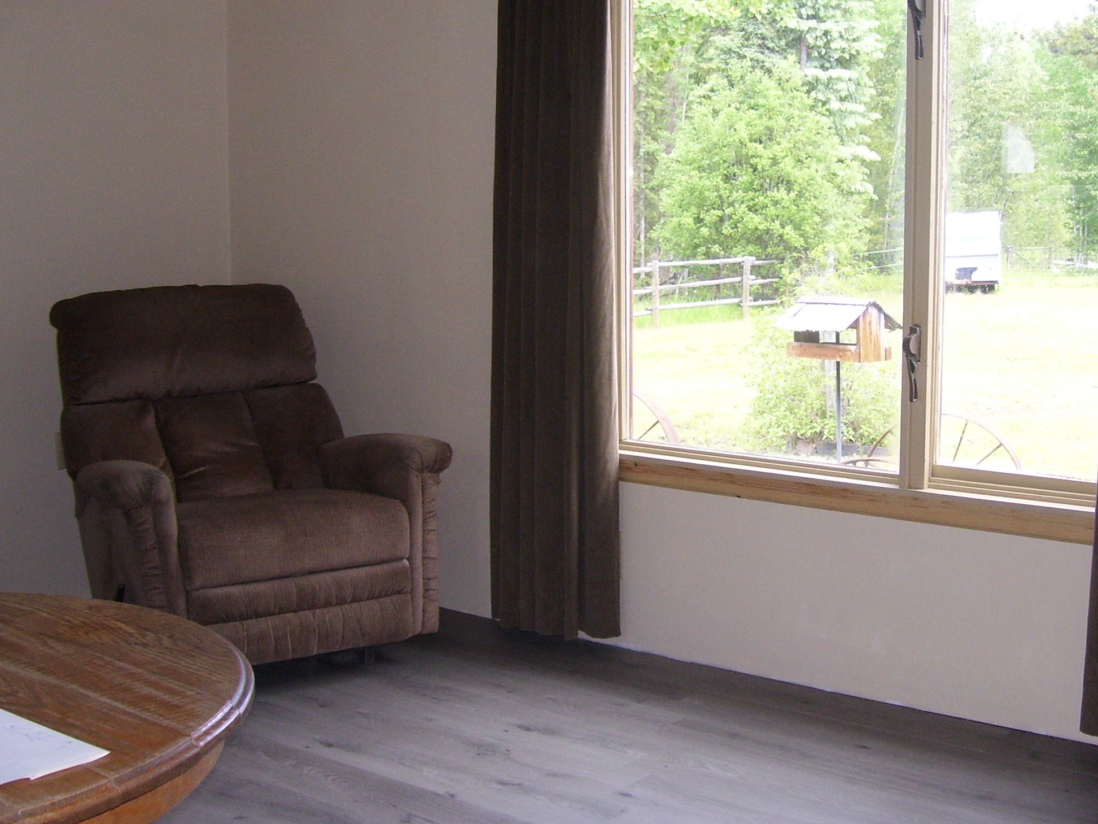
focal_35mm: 49
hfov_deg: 38.7
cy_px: 378
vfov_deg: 29.7
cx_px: 670
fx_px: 1554
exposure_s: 1/60
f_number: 2.7
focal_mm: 6
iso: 125
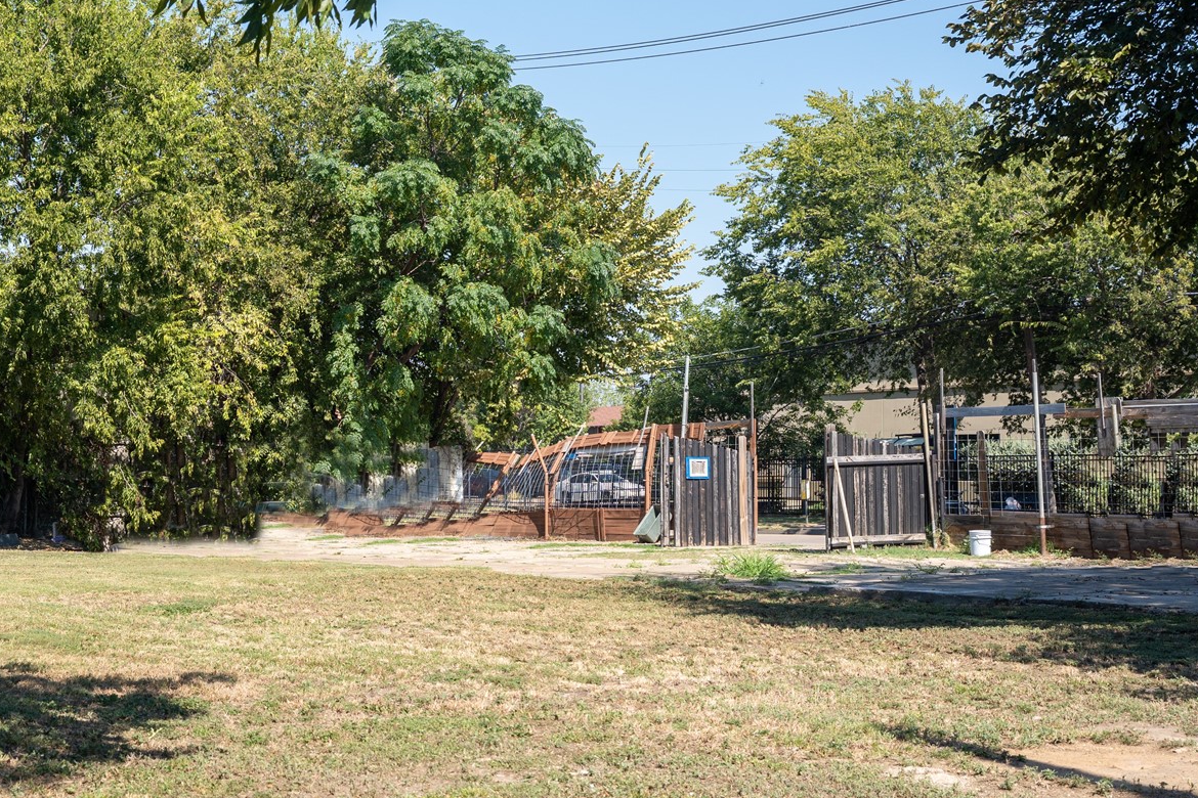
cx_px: 145
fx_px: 2163
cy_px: 489
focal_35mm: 65
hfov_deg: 29.8
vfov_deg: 20.9
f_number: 6.3
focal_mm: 35
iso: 160
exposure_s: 1/320
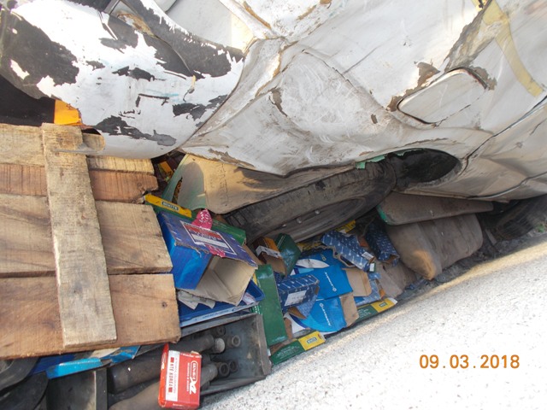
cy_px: 205
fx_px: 474
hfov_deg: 60.0
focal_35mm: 30
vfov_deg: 46.8
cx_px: 274
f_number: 3.4
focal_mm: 5.3
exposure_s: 1/40
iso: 80
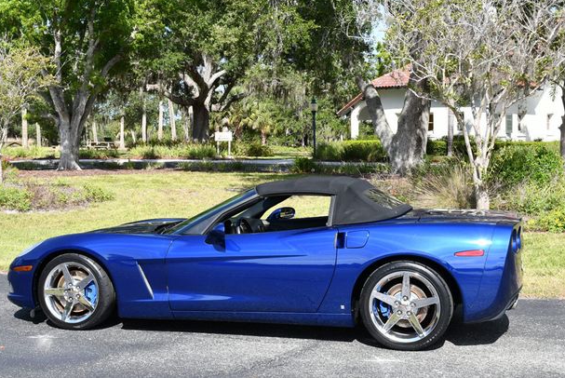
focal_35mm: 59
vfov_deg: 23.0
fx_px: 927
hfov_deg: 33.9
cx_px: 273
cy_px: 180
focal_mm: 28
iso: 180
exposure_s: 1/250
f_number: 8
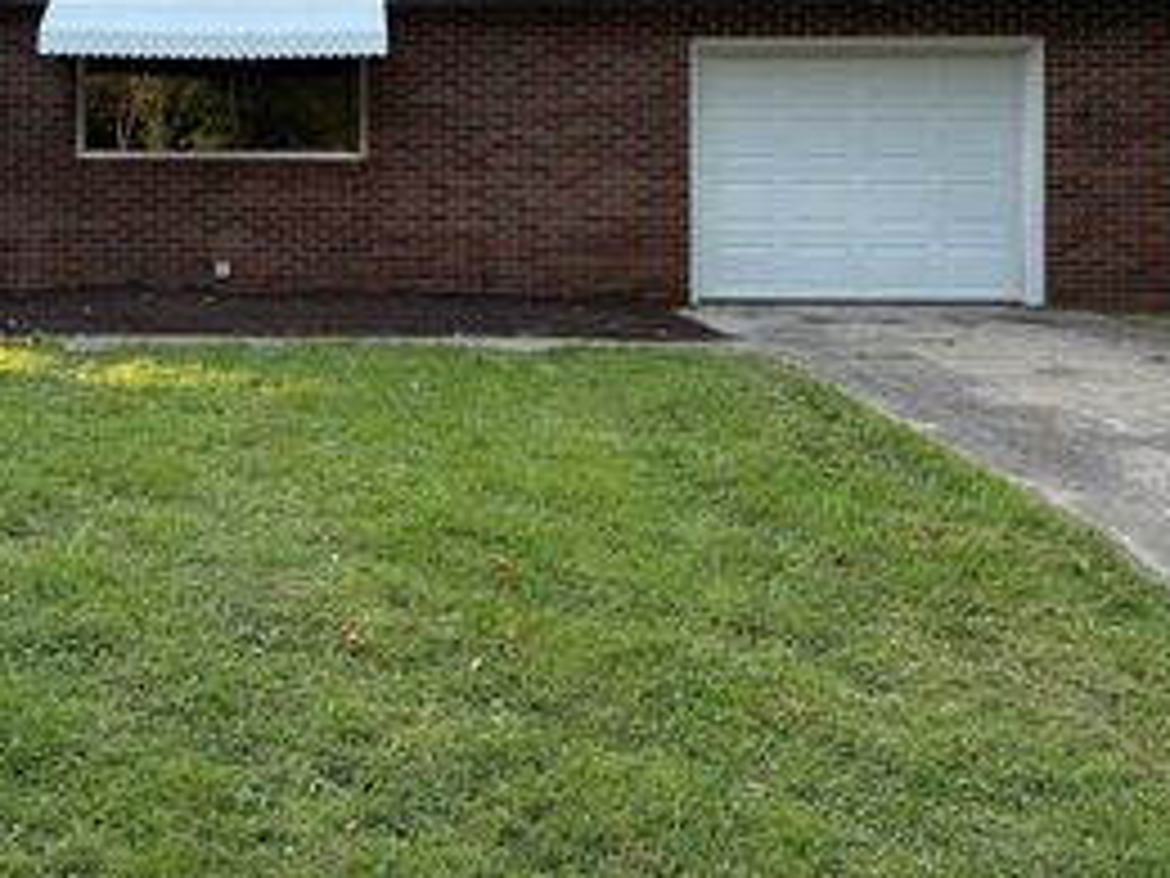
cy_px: 146
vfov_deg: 28.3
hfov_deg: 36.9
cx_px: 243
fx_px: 1690
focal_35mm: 50
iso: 80
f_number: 1.6
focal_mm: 5.96
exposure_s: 1/243
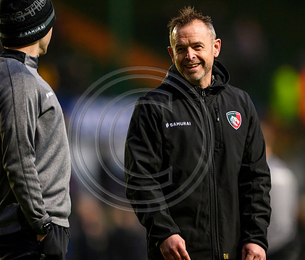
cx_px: 194
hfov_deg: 3.2
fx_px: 5438
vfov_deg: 2.7
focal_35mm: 587
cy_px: 138
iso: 4000
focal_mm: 400
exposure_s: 1/1000
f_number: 3.2
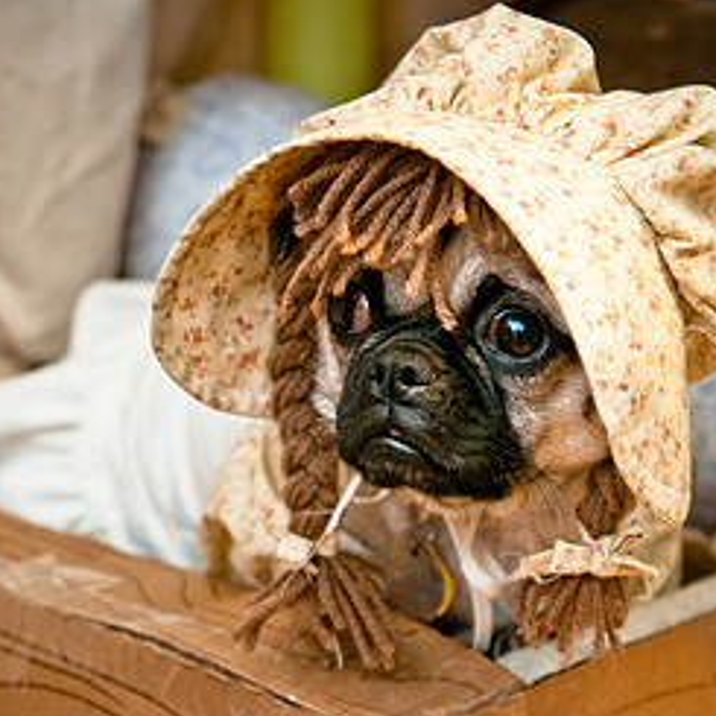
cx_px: 364
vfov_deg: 14.8
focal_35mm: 117
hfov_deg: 14.9
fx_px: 2738
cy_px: 535
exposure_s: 1/125
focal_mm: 50
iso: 200
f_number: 2.8
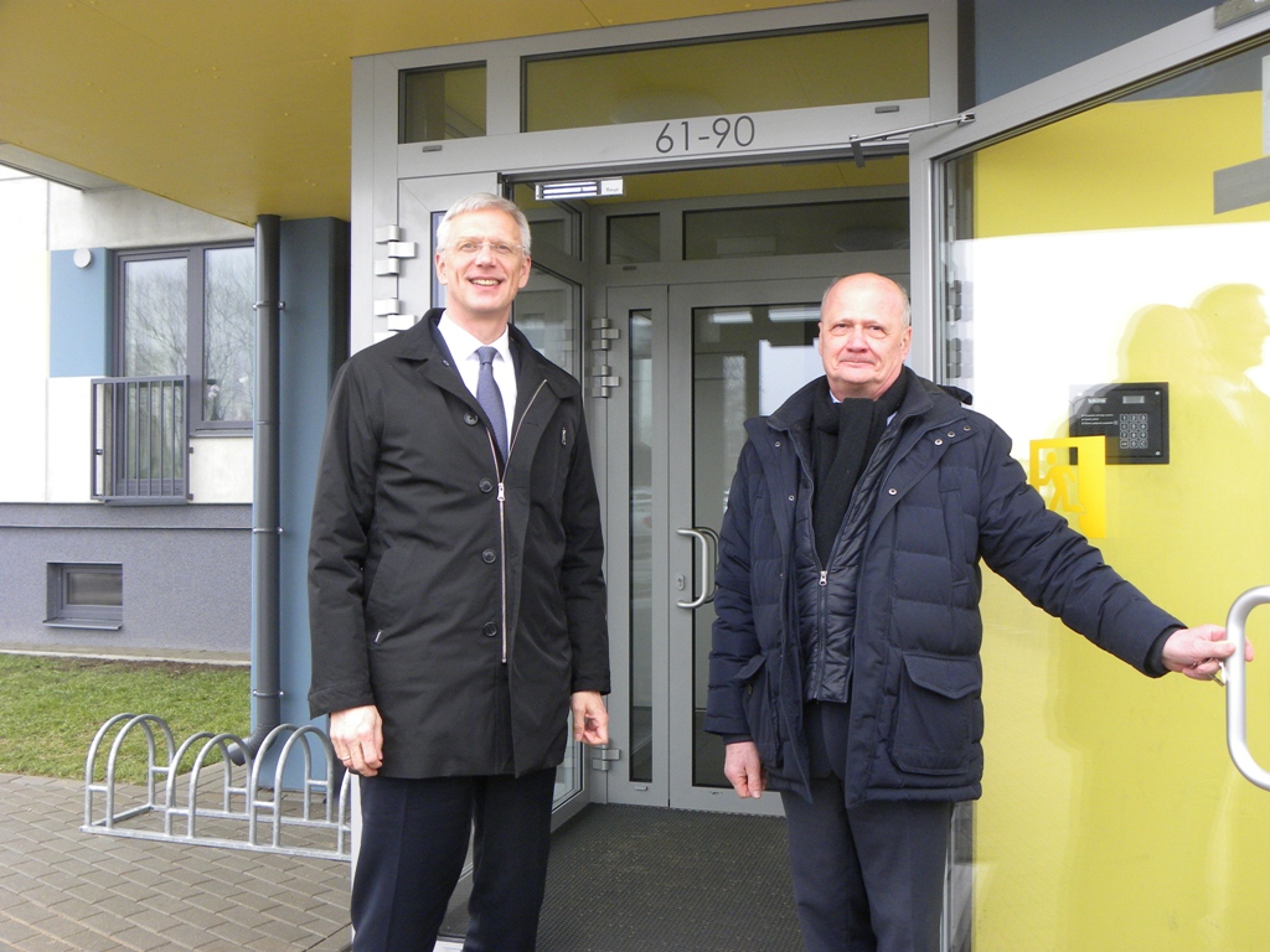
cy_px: 476
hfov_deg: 55.4
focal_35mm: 33
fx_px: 1211
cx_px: 635
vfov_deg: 42.9
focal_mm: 5.9
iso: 191
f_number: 2.8
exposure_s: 1/66
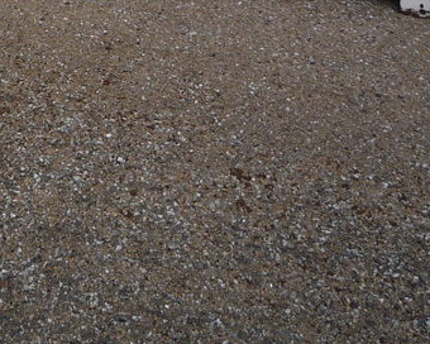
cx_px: -30
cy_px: -106
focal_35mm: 86
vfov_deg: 16.8
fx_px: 1094
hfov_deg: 21.2
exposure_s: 1/125
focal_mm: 5.2
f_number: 4
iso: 100
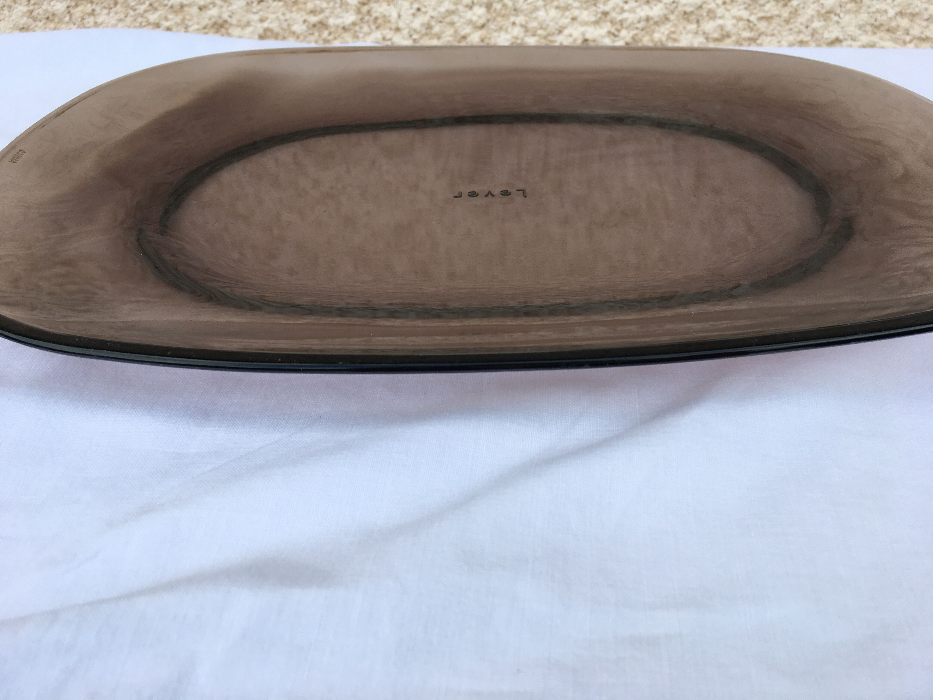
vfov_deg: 48.2
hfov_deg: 61.7
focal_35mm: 29
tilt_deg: -34.5
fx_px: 782
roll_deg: +1.6
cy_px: 350
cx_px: 466
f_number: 2.2
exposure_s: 1/351
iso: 25
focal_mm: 4.15
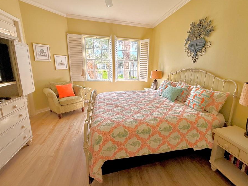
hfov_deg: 94.2
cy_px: 89
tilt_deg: -12.4
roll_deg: -1.2
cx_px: 135
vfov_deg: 78.1
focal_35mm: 16
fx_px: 115
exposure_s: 1/194
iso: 64
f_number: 2.2
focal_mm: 2.22
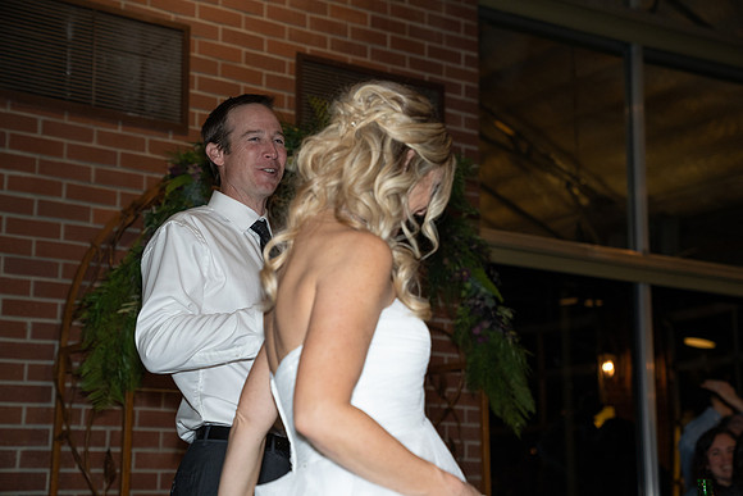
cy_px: 248
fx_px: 1342
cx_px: 372
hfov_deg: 31.0
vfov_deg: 20.9
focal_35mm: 65
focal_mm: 65
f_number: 3.5
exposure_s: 1/125
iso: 2500
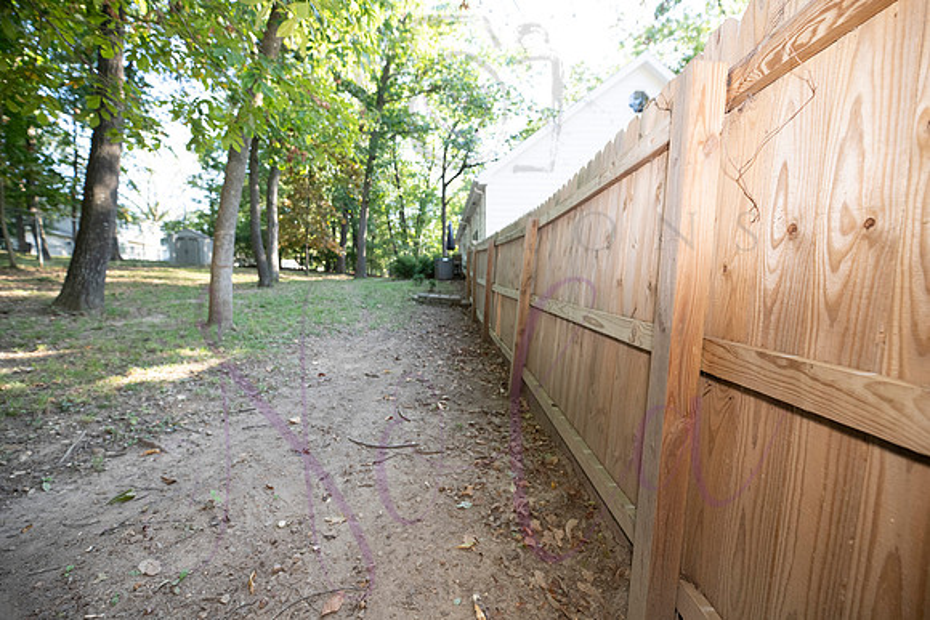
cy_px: 310
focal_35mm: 14
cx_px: 465
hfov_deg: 104.2
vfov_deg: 81.2
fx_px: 362
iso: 800
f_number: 2.8
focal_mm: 14
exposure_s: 1/400
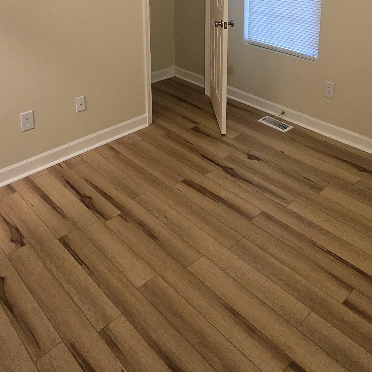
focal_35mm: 32
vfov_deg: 45.1
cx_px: 189
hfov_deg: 51.1
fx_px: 389
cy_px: 21
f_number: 2.2
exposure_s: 1/60
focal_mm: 2.2
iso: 640
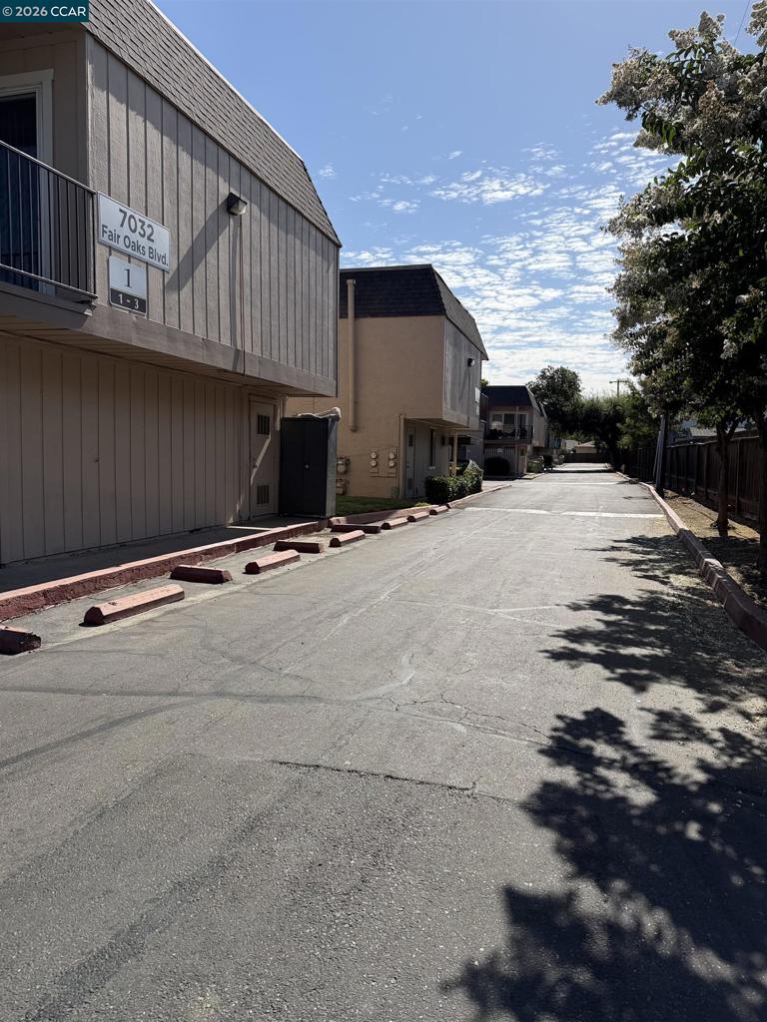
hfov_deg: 56.8
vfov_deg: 71.6
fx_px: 709
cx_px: 384
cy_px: 511
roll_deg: -1.4
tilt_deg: -4.6
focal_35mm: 24
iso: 80
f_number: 1.78
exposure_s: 1/6173
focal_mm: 6.76
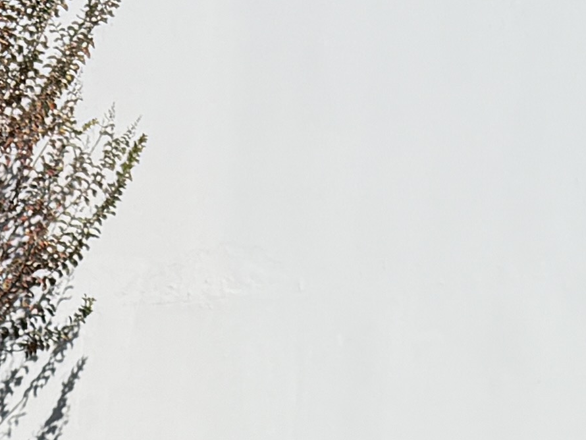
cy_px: 935
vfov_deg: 9.0
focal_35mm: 154
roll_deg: -0.8
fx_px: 2608
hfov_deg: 11.9
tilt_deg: -6.1
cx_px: -419
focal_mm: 6.76
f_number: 1.78
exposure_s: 1/6711
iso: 80
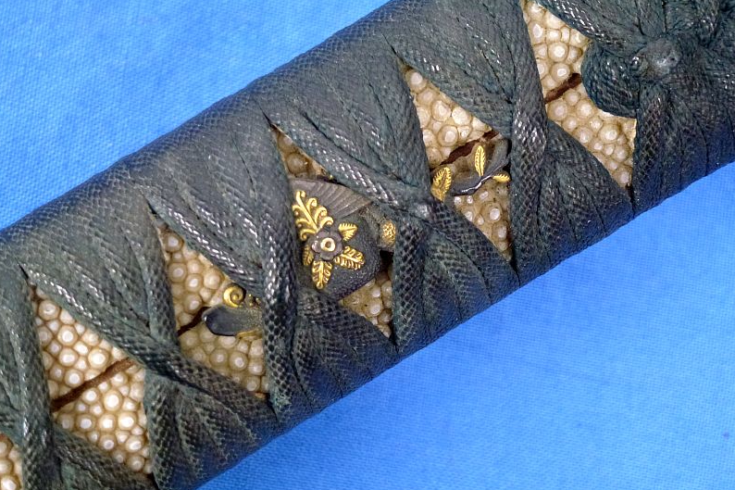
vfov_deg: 12.6
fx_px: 2225
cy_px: 276
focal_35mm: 109
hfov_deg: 18.8
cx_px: 366
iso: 400
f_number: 5
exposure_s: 1/40
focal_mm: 18.7
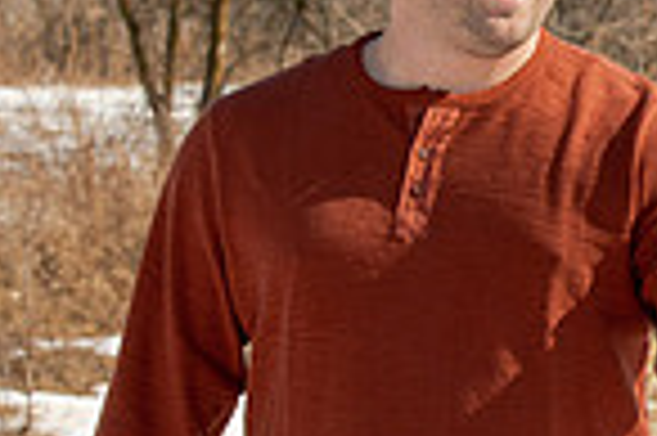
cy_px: 285
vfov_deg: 4.9
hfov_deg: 7.3
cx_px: 968
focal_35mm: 279
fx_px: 5086
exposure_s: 1/250
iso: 100
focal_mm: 70
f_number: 11
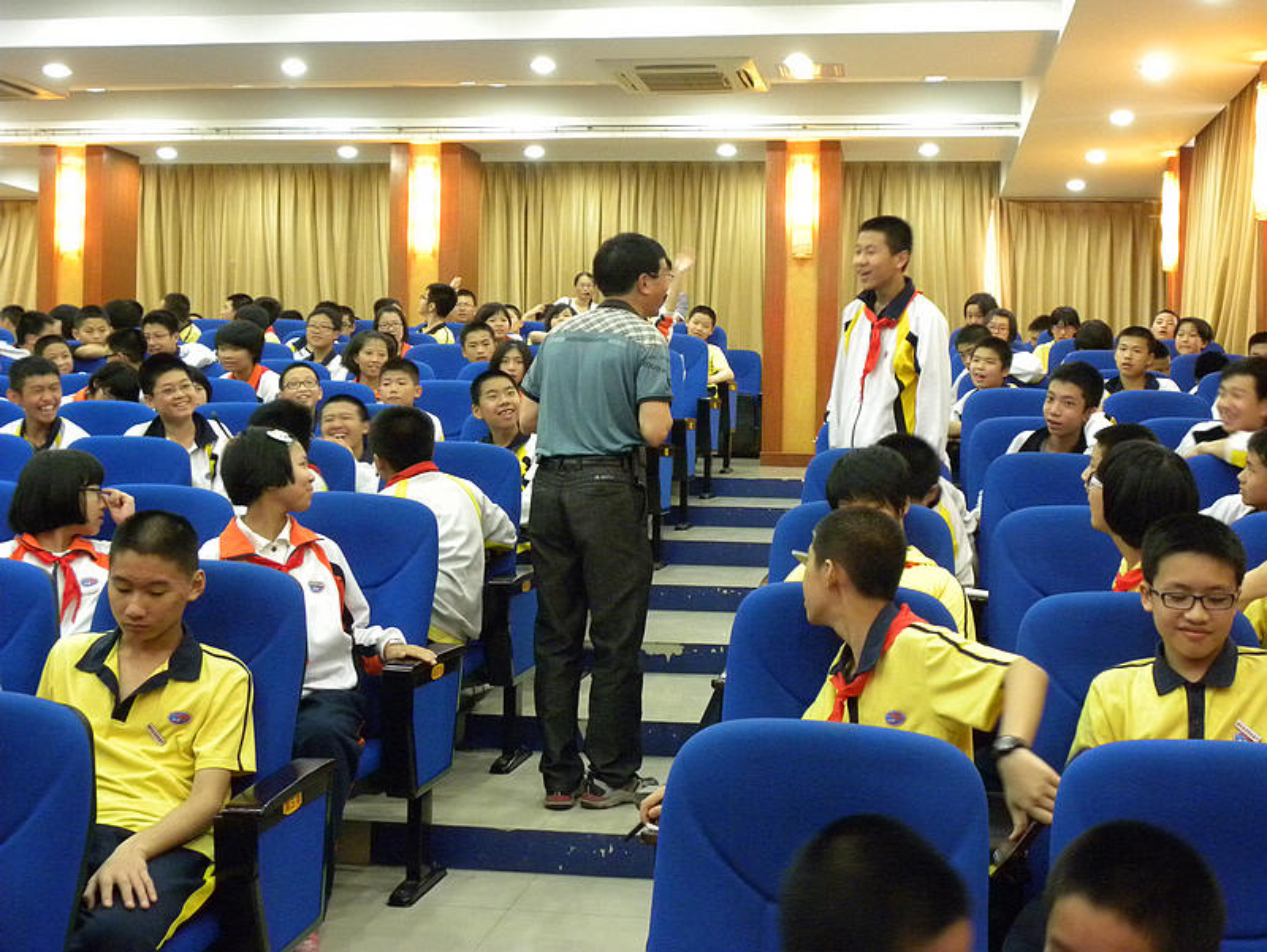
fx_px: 1355
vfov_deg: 38.7
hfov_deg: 50.1
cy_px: 476
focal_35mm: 37
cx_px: 634
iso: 400
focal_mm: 6.6
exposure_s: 1/14
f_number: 3.2
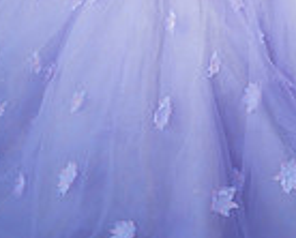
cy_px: -191
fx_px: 536
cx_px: 275
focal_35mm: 61
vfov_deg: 19.1
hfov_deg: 29.4
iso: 125
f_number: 2.8
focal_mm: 20
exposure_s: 1/500
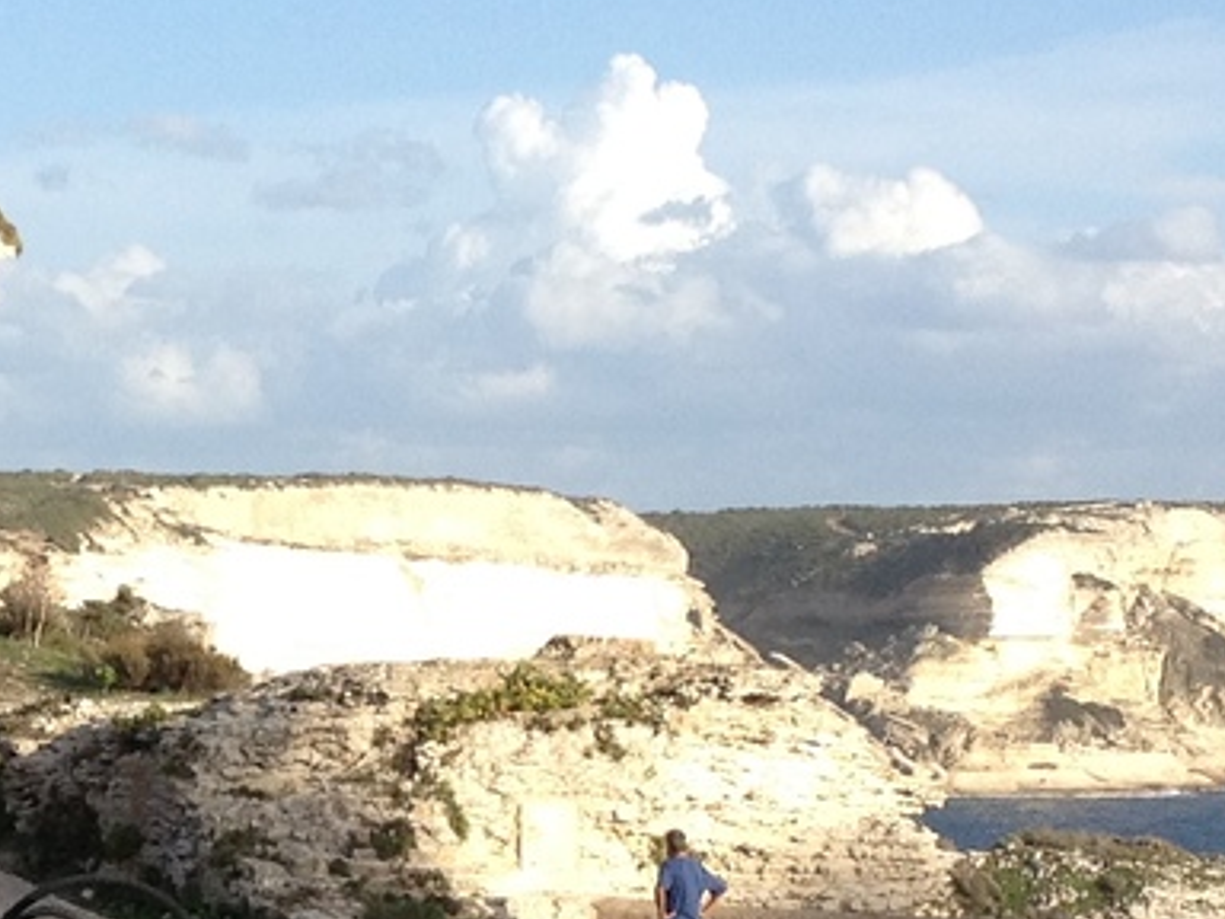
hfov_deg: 13.4
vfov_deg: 10.1
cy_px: 689
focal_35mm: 146
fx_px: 5167
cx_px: 191
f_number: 2.4
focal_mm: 4.28
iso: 64
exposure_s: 1/1022
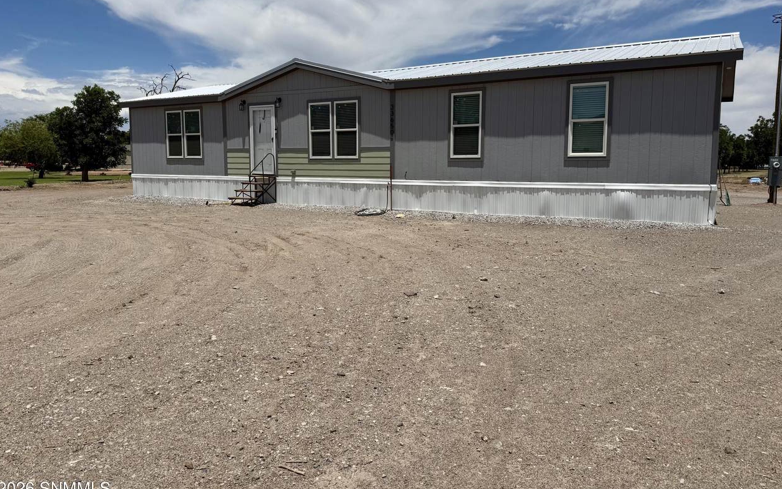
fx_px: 554
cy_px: 216
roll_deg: -0.7
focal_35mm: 26
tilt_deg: -5.8
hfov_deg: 70.4
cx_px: 383
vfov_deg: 47.5
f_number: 1.78
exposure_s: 1/14286
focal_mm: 6.76
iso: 80
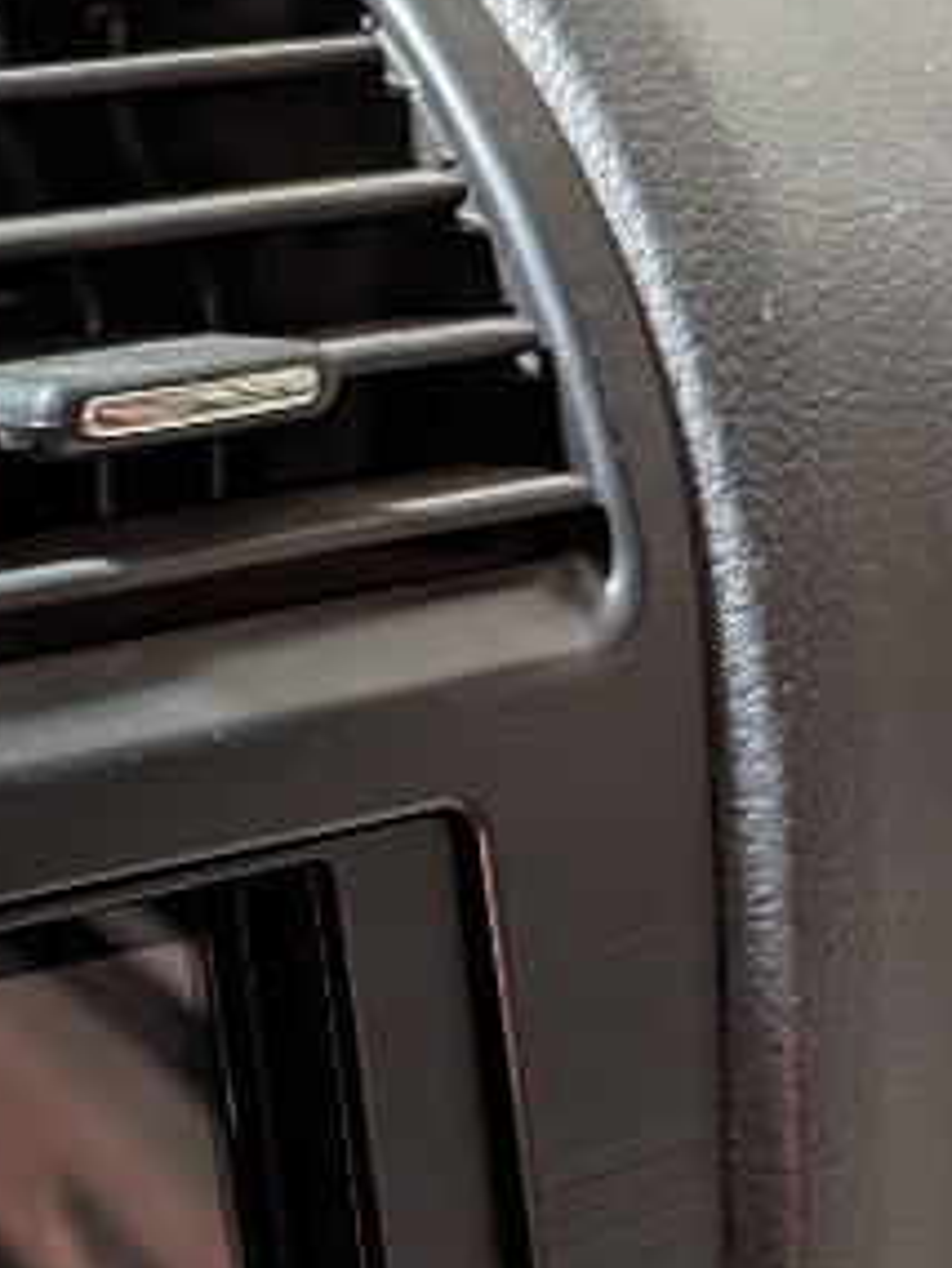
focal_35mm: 91
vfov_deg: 21.1
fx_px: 3334
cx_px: -398
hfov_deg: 15.2
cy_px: 1121
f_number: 1.85
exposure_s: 1/24
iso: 1109
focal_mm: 6.81
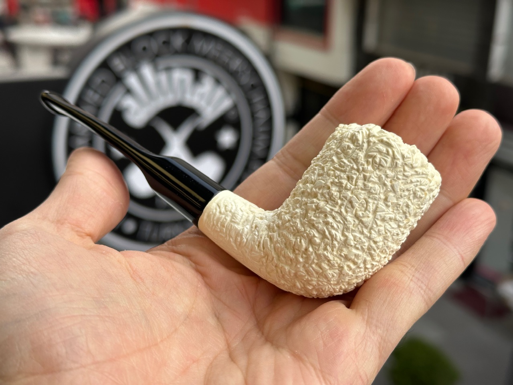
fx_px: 711
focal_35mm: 48
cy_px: 192
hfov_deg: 39.7
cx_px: 256
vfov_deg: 30.3
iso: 64
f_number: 1.78
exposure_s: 1/503
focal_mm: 6.86
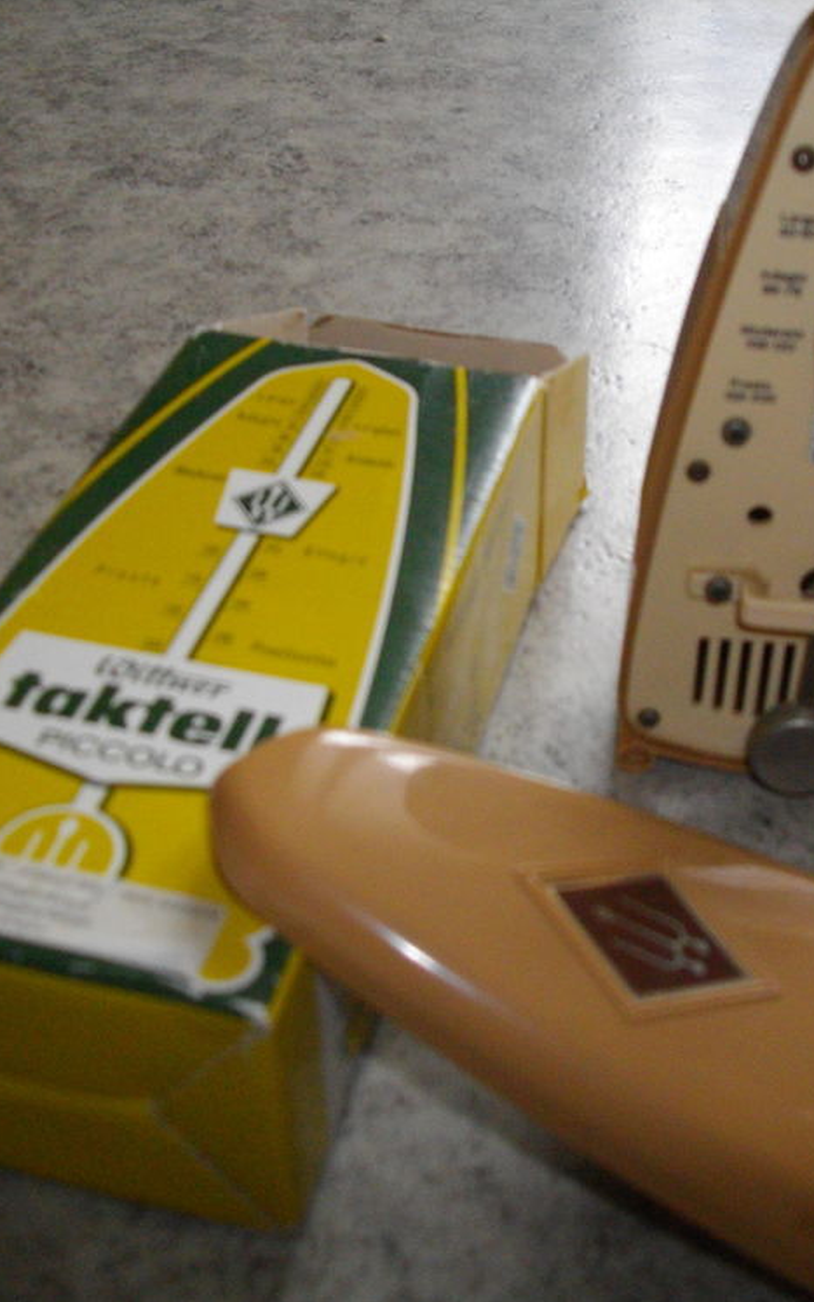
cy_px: 652
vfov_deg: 45.3
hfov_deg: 28.9
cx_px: 593
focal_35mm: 44
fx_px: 1561
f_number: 2.9
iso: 315
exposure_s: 1/50
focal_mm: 5.7
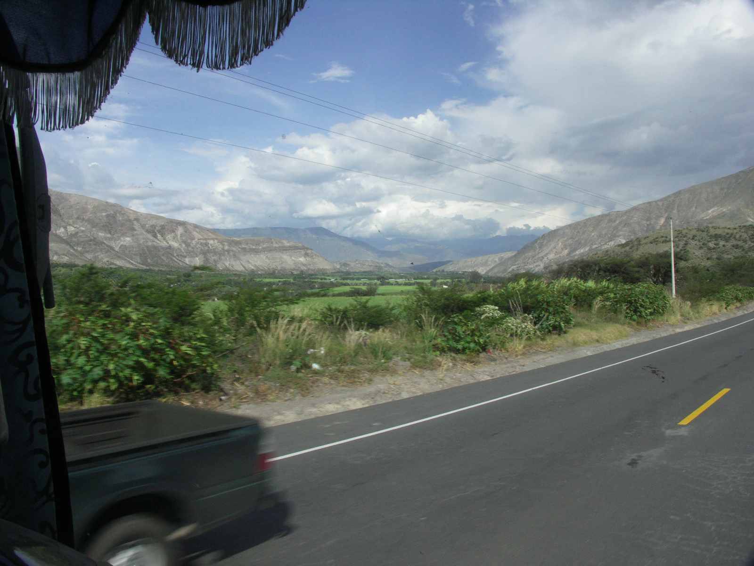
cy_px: 283
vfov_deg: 49.7
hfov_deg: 63.4
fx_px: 610
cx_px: 377
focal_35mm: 28
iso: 200
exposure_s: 1/500
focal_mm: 7.2
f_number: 9
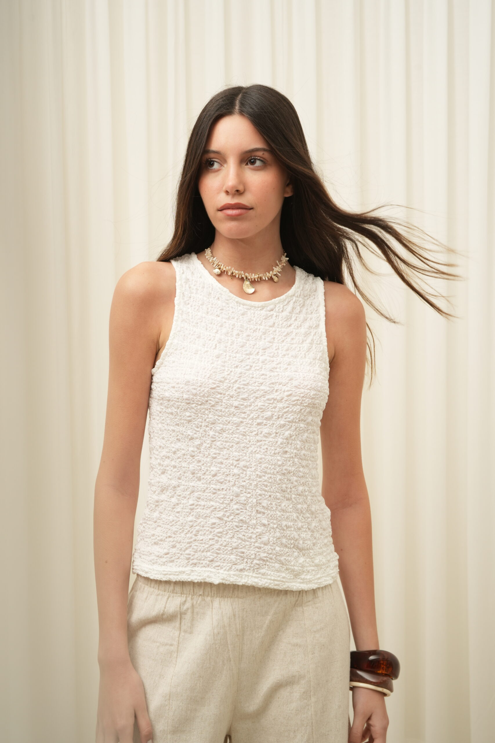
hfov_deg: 27.0
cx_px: 248
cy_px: 372
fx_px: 1031
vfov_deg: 39.6
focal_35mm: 50
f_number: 8
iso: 500
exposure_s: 1/125
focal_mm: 50
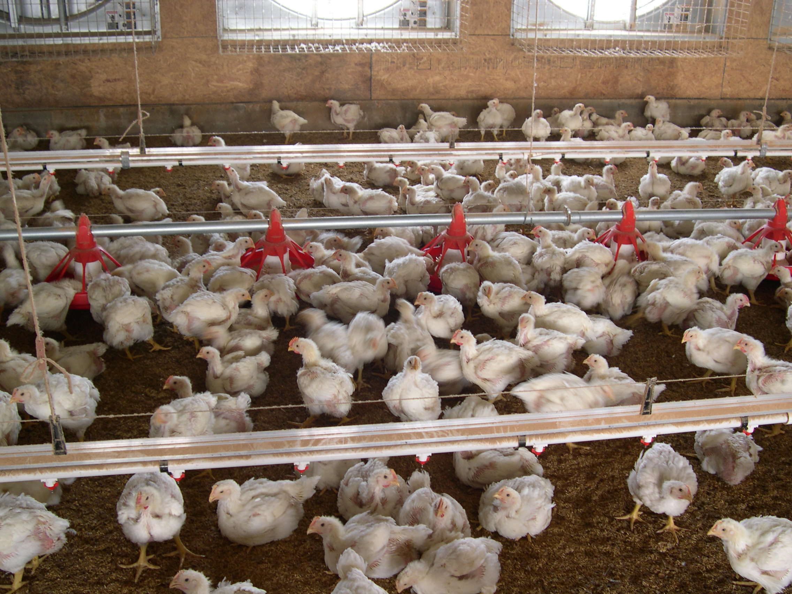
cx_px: 396
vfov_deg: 37.7
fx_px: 869
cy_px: 297
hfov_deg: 49.0
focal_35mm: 38
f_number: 2.8
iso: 100
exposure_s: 1/16.2
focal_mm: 8
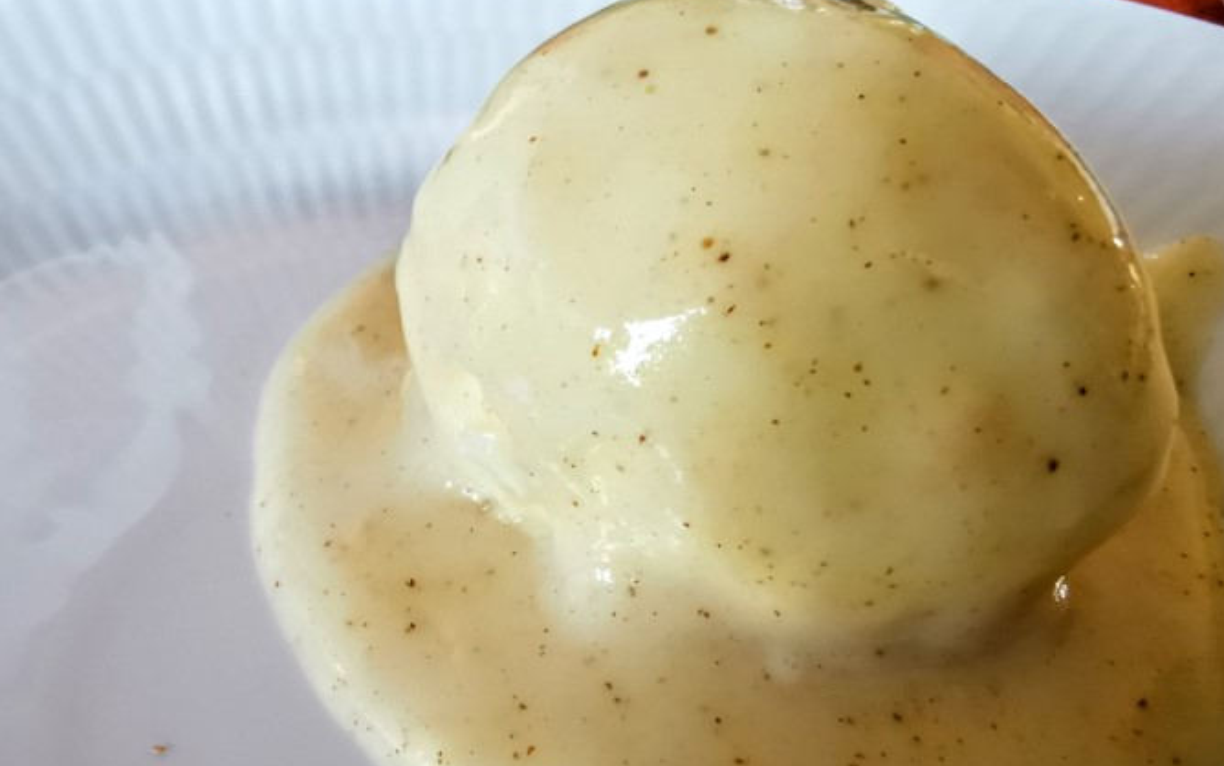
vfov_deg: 38.2
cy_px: 471
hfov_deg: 58.1
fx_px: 1101
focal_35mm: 33
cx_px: 645
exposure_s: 1/33.3
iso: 200
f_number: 2.2
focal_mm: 2.35
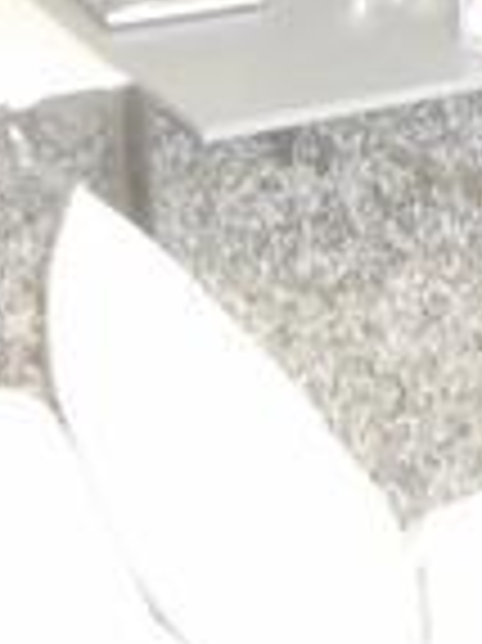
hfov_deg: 13.0
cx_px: 473
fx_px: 2082
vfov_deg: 16.5
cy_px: -225
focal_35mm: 112
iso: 1600
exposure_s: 1/25
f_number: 3.7
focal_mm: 4.5
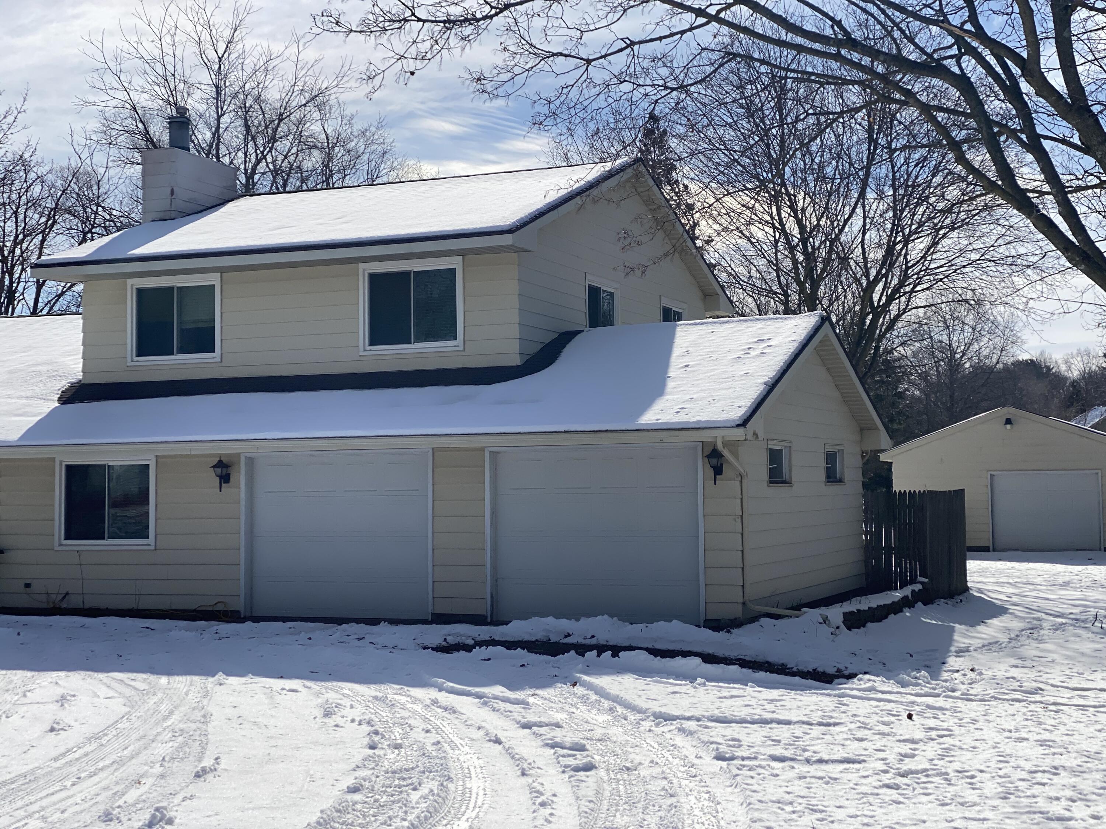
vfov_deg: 28.0
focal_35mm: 52
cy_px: 414
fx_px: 1661
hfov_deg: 36.8
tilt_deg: +3.8
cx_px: 553
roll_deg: +0.5
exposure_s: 1/5319
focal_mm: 6
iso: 25
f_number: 2
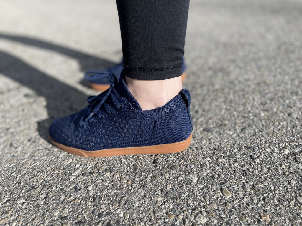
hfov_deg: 67.3
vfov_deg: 53.1
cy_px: 113
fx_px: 227
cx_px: 151
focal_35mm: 26
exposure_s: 1/3788
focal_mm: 5.1
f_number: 1.6
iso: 50
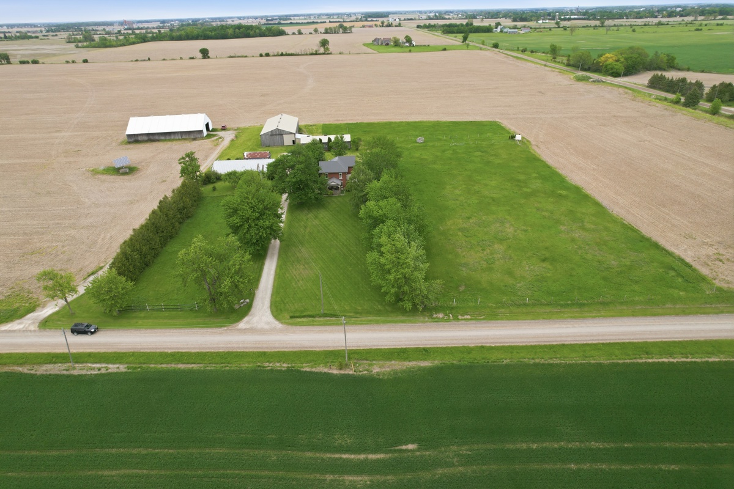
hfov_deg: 78.6
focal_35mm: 22
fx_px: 449
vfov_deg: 57.2
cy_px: 244
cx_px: 367
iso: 100
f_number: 2.8
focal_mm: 8.4
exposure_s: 1/725
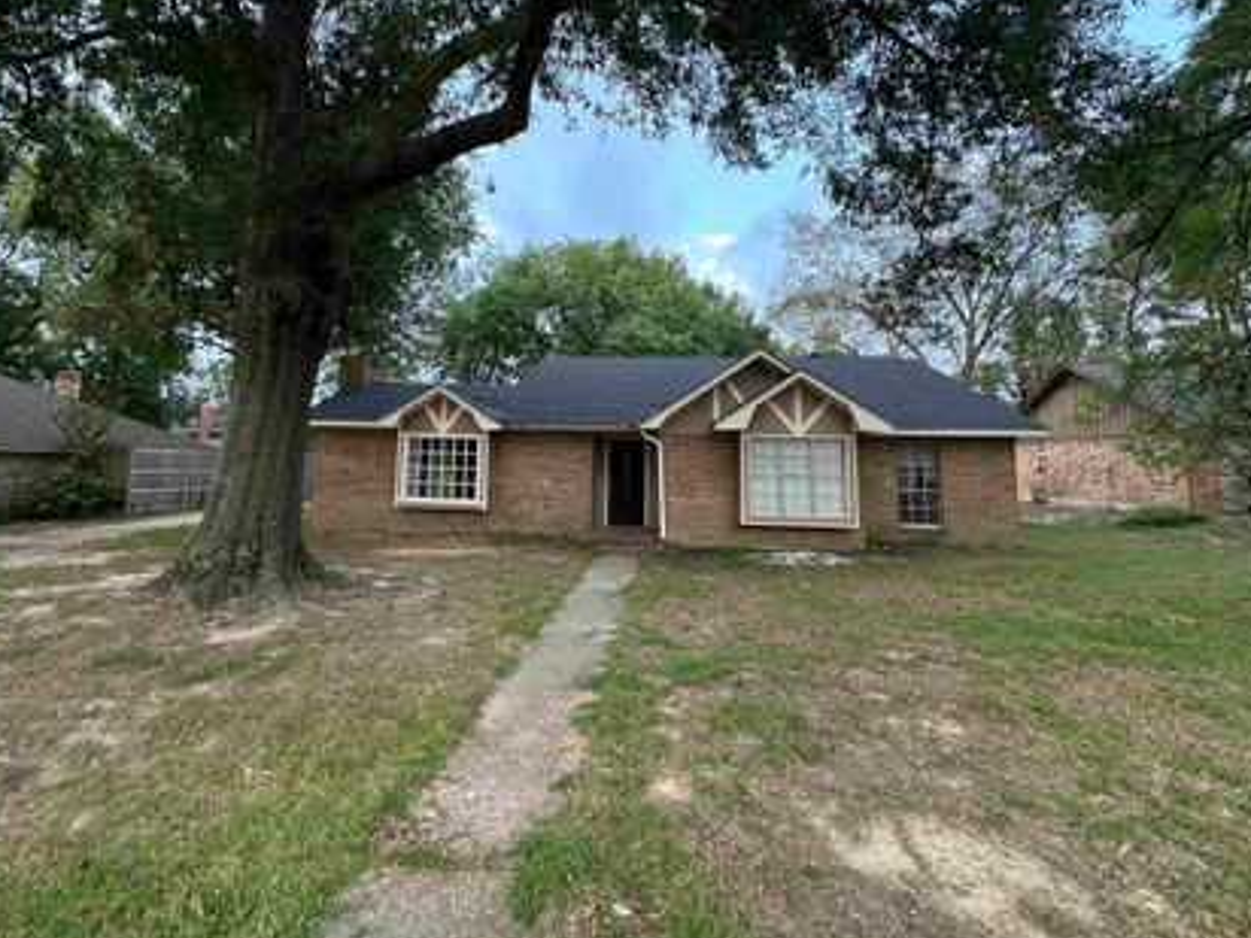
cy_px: 390
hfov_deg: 90.8
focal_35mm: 17
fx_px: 614
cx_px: 574
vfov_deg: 74.2
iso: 40
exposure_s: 1/99
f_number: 2.2
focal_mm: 2.22
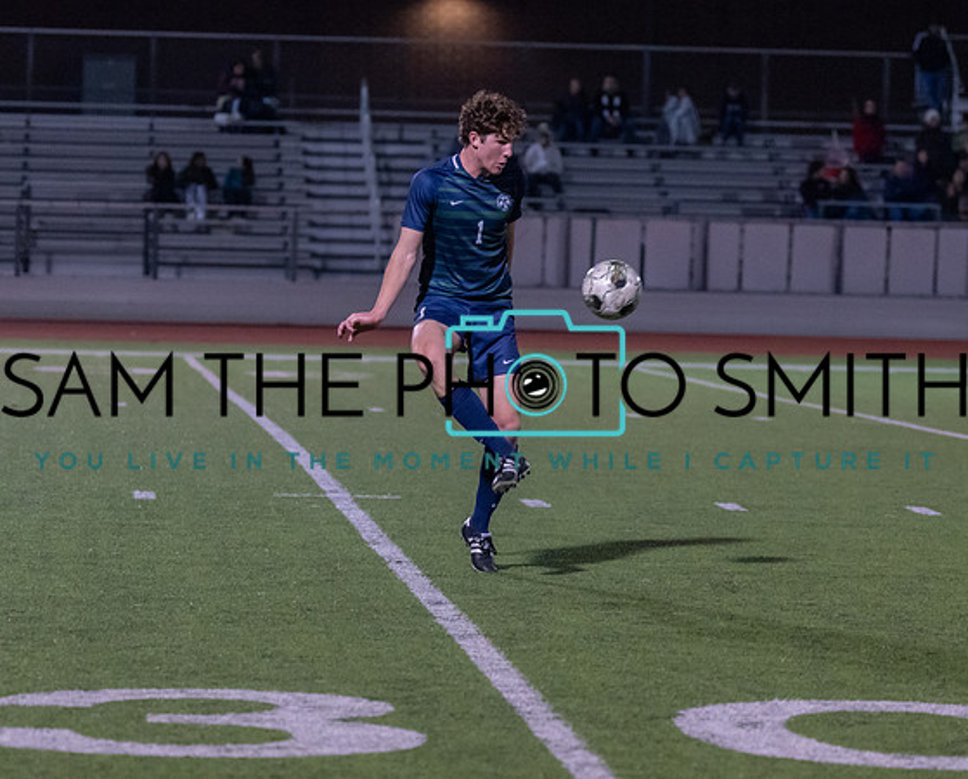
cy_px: 383
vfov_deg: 8.6
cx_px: 484
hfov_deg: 10.7
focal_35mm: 180
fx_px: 5173
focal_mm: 100
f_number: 2.8
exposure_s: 1/1000
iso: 3200
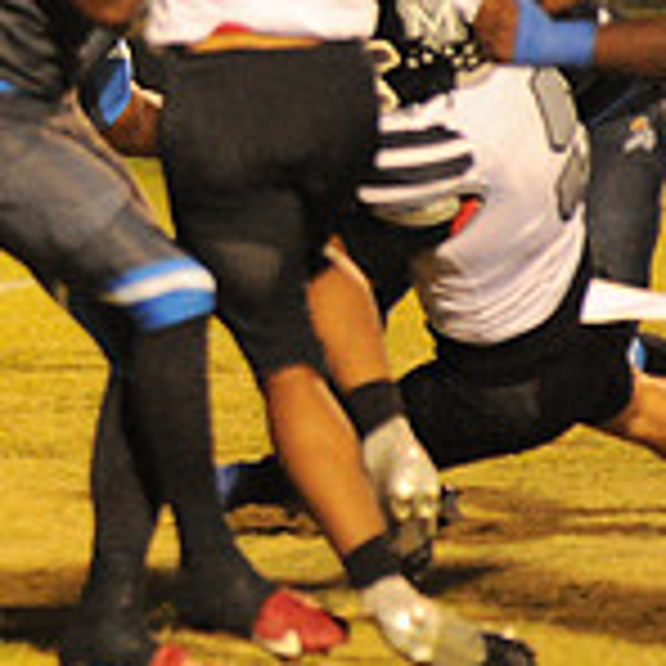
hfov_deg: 2.6
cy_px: 176
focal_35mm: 666
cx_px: -531
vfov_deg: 2.6
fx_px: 14497
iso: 6400
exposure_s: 1/320
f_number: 4
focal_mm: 200
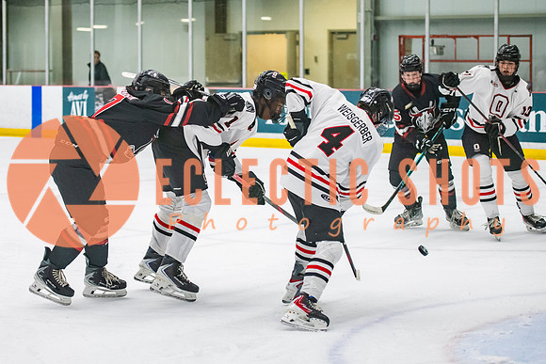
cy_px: 167
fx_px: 1509
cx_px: 183
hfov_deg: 20.4
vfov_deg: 13.8
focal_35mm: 99
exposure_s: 1/800
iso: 2500
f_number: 3.2
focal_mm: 70
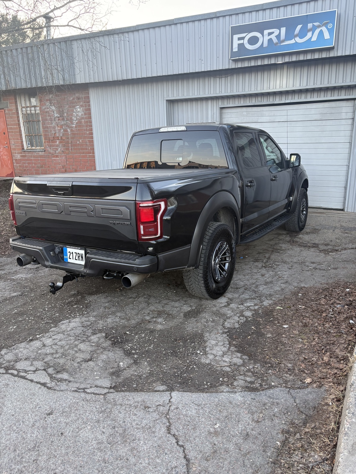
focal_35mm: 26
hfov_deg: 53.1
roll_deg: +0.3
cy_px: 237
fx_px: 357
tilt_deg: -13.9
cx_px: 178
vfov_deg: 67.3
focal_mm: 5.96
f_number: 1.6
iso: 125
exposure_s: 1/121
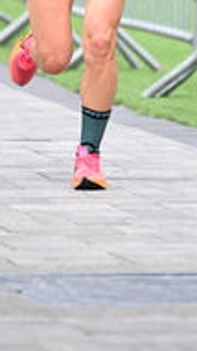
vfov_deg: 3.6
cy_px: -108
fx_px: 5626
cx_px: 165
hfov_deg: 2.0
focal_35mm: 604
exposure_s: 1/1250
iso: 1250
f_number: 2.8
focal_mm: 200
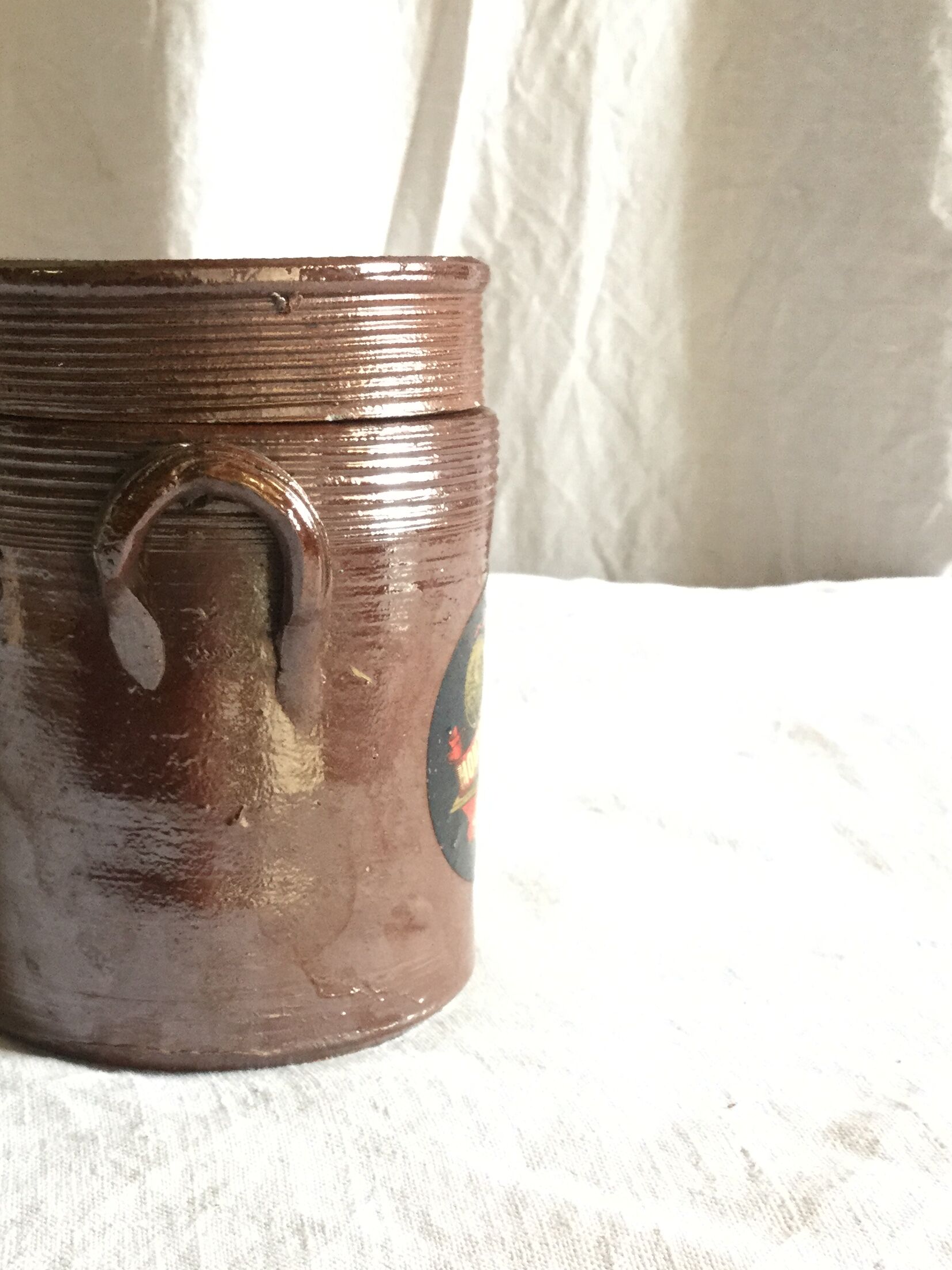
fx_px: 1687
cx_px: 309
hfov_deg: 31.2
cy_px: 774
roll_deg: -0.1
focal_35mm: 46
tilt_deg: -20.1
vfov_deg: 41.0
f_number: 2.4
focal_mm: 3.3
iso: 160
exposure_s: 1/33
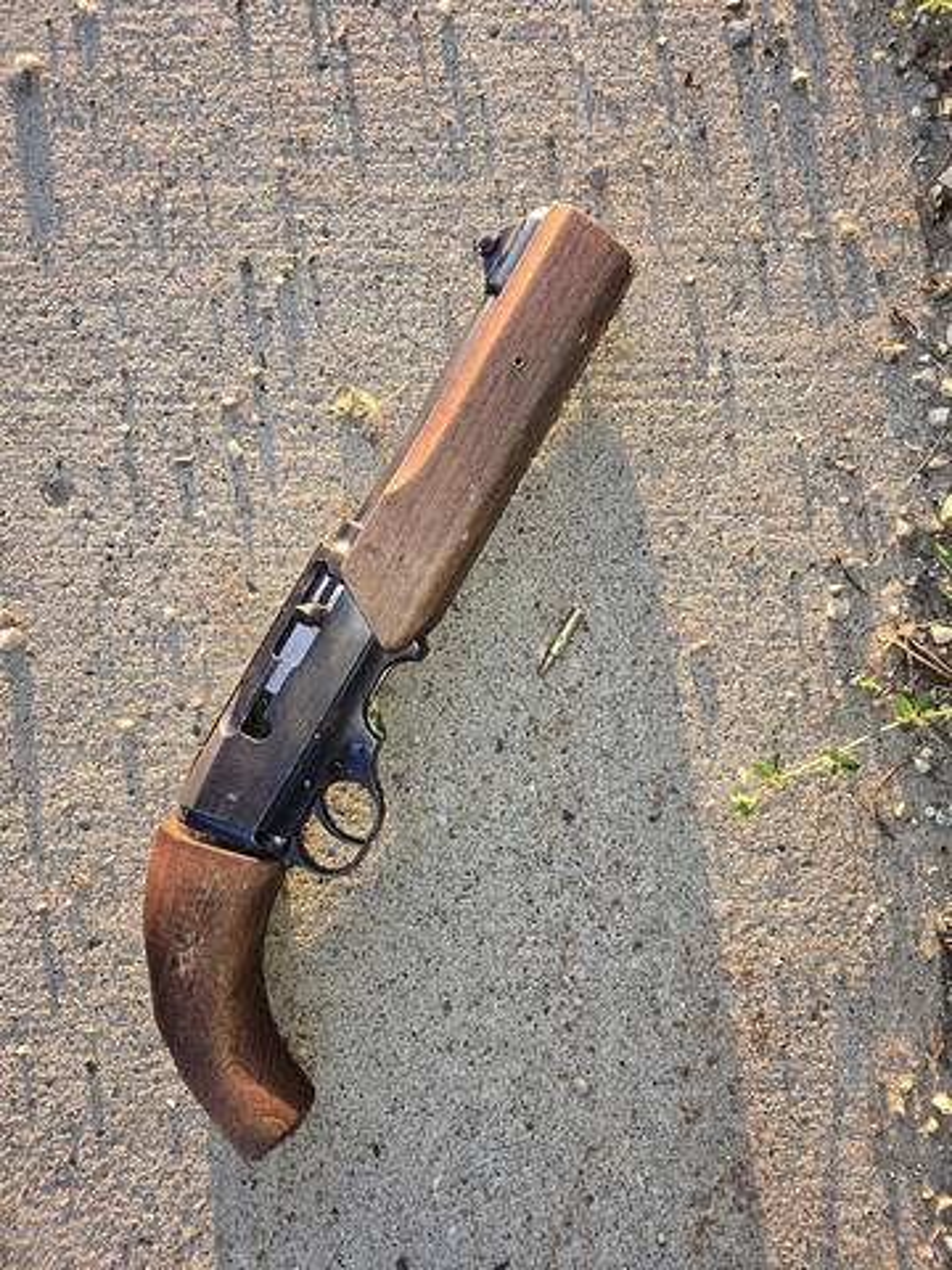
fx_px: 843
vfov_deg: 73.9
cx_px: 476
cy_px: 635
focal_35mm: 23
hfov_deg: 58.9
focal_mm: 5.4
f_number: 1.8
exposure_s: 1/60
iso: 32
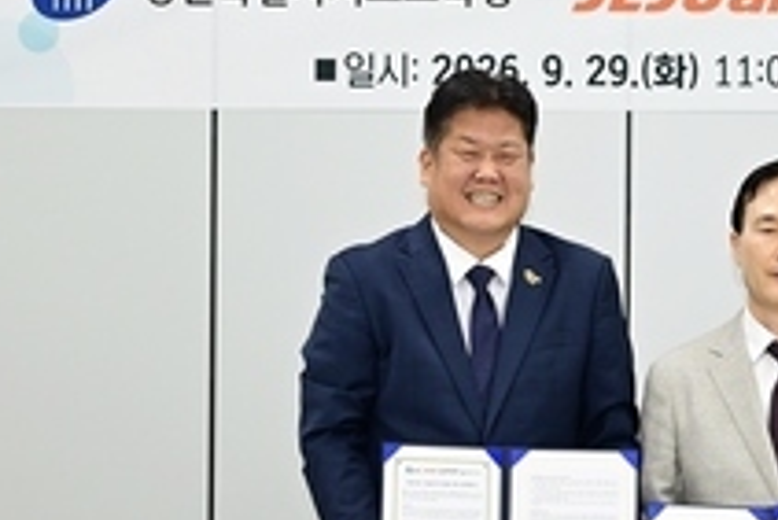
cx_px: 878
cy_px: 396
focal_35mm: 161
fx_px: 3482
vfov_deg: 8.5
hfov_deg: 12.5
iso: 640
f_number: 4
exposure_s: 1/80
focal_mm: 54
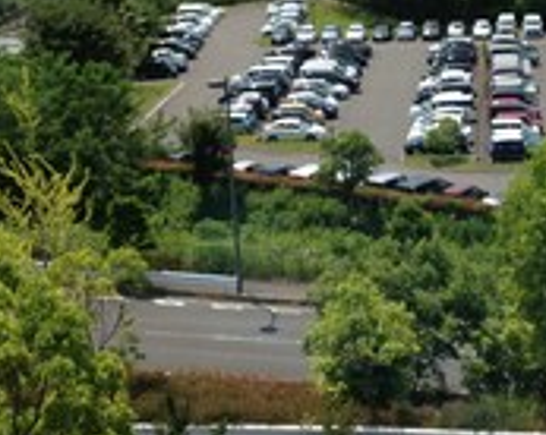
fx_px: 1598
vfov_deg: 15.3
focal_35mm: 99
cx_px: 353
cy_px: 24
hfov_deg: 19.3
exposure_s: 1/1227
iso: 50
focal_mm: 4.28
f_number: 2.4
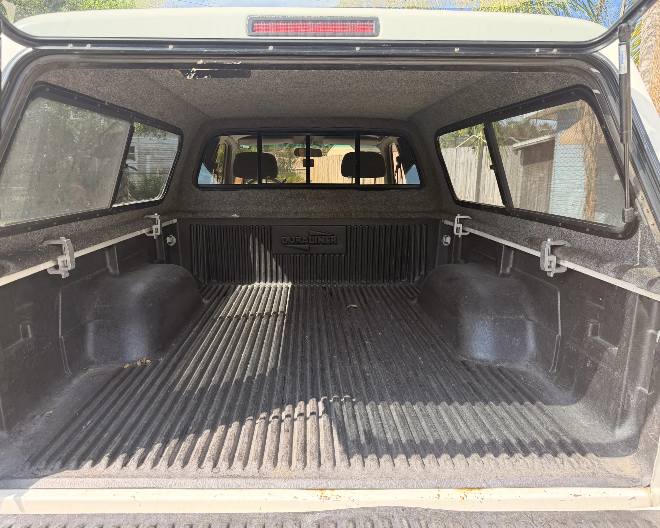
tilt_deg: -10.5
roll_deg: +0.0
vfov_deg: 54.9
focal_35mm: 26
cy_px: 270
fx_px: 508
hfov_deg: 66.0
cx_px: 316
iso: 100
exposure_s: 1/535
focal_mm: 6.76
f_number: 1.78
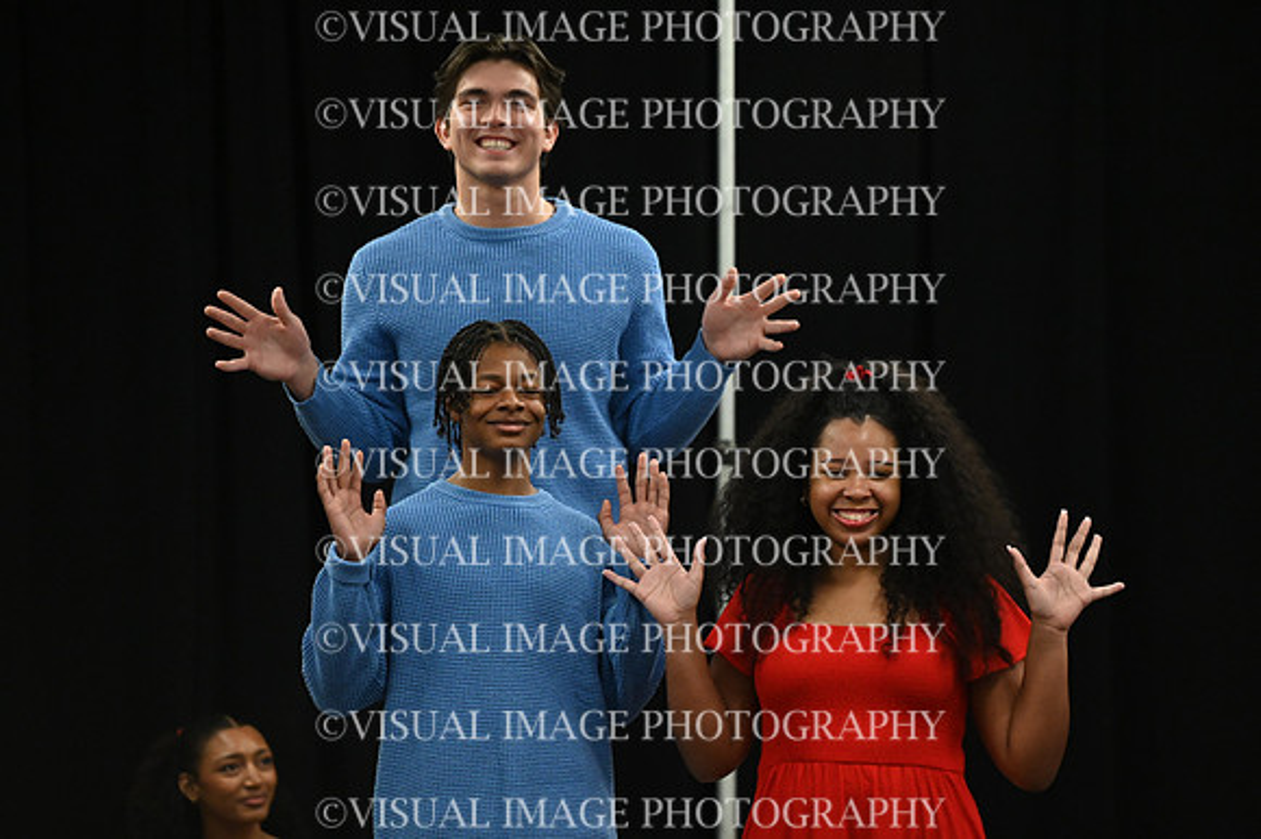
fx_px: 11202
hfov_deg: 6.4
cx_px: 630
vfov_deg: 4.3
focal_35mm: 320
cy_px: 420
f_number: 6.3
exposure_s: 1/250
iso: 8000
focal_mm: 320
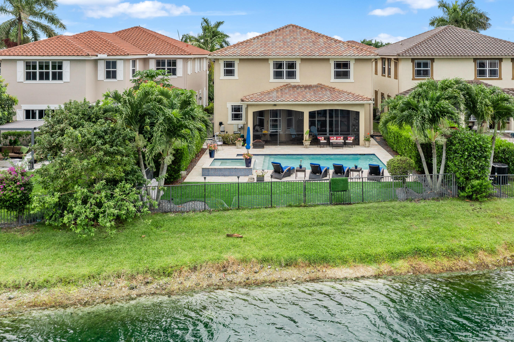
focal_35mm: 32
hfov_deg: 58.6
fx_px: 457
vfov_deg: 41.1
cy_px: 159
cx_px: 283
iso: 100
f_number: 4
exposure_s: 1/500
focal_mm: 10.26
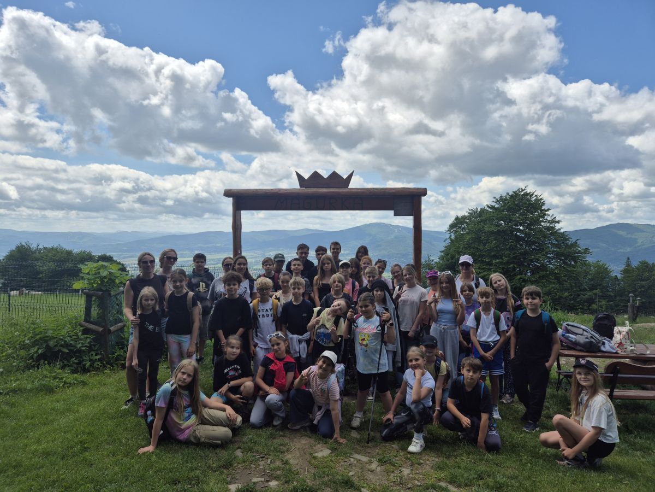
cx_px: 328
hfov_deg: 73.9
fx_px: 435
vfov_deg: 58.9
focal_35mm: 23
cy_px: 246
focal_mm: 5.4
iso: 25
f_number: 1.8
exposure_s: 1/2400
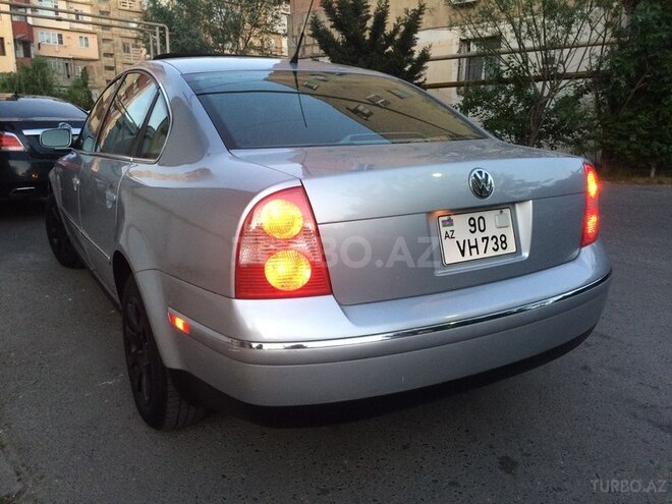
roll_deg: +0.0
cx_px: 336
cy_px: 252
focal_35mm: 29
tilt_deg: -12.4
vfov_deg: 48.2
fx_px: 563
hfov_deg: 61.7
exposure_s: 1/33
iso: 160
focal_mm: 4.15
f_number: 2.2
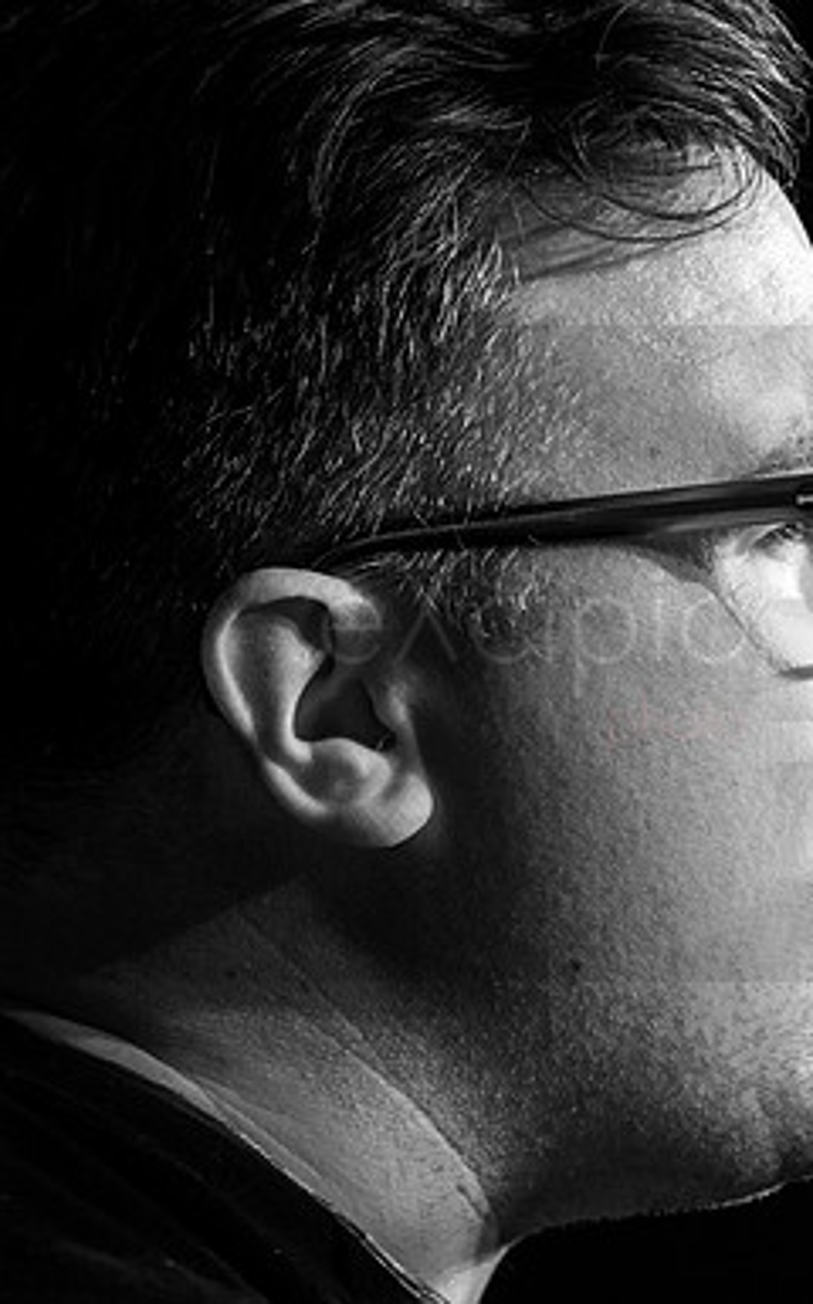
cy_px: 652
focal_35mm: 615
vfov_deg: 3.4
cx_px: 925
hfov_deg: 2.1
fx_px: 21843
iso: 2000
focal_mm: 400
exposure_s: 1/125
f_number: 5.6
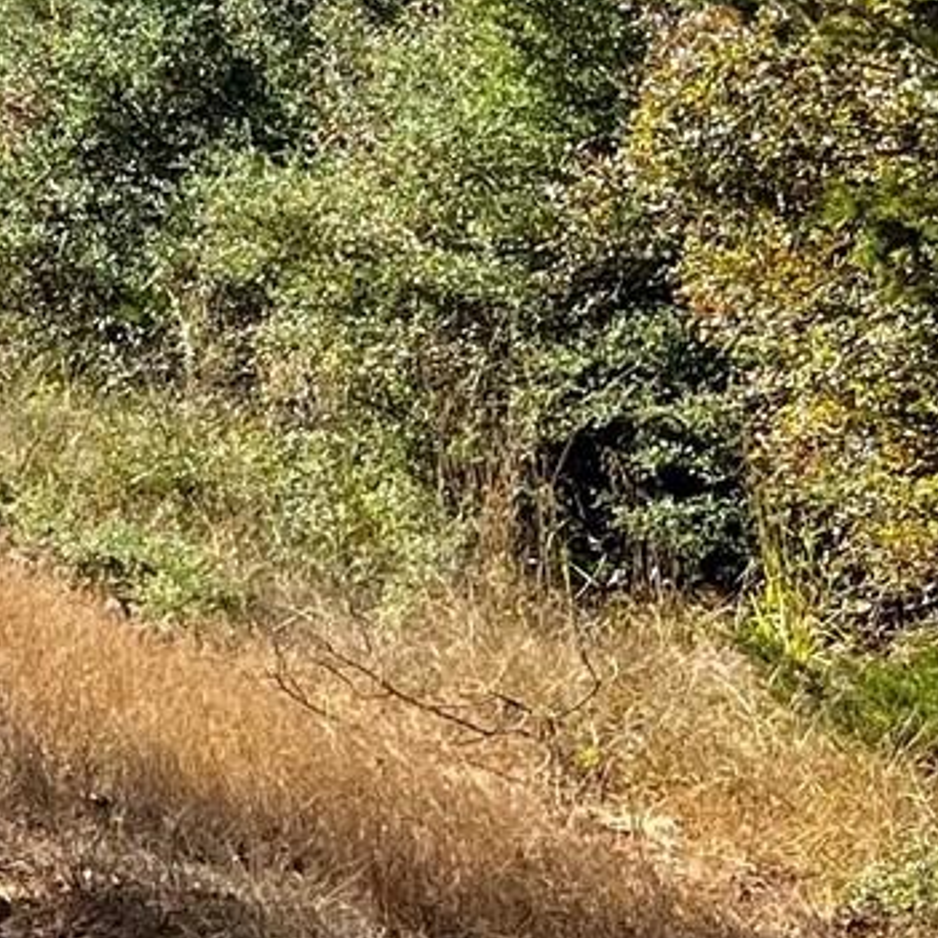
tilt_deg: +7.6
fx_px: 4108
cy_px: -80
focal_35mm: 134
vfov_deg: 12.8
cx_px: -1229
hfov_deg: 11.2
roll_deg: -1.3
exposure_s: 1/2762
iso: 50
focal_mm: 5.7
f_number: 1.5
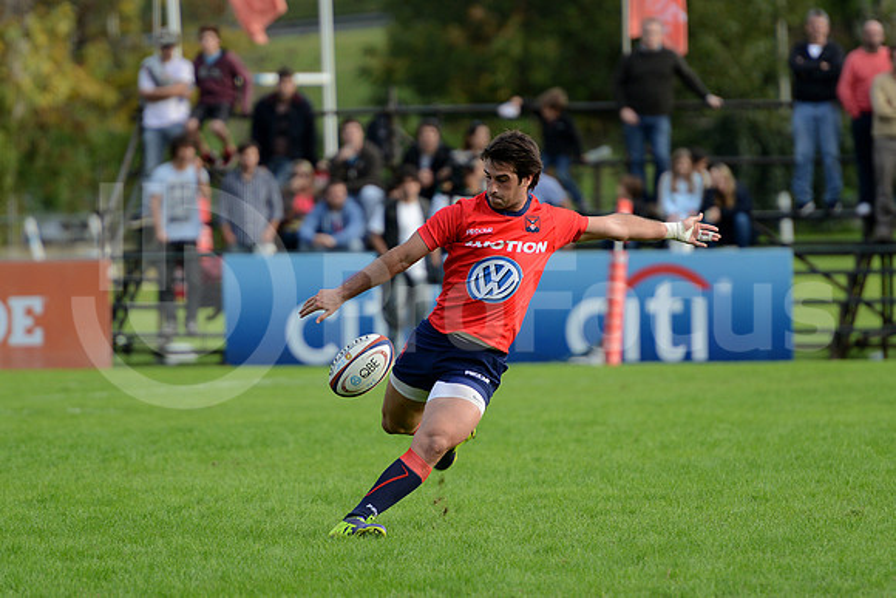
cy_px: 299
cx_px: 448
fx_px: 6721
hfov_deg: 7.6
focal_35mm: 270
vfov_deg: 5.1
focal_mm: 270
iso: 500
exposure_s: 1/500
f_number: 4
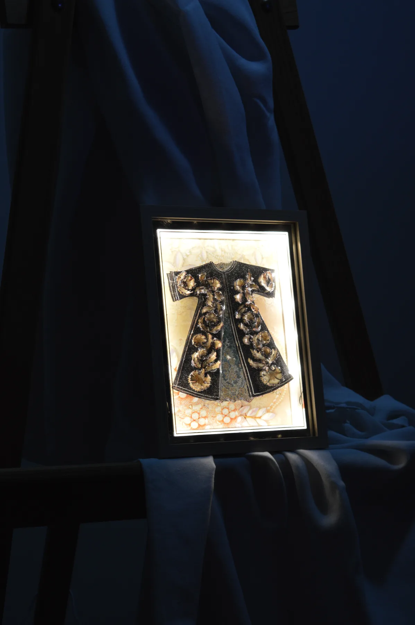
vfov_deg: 24.6
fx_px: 1429
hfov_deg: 16.5
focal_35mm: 82
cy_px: 312
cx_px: 208
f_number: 5.6
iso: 400
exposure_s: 1/30
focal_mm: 55
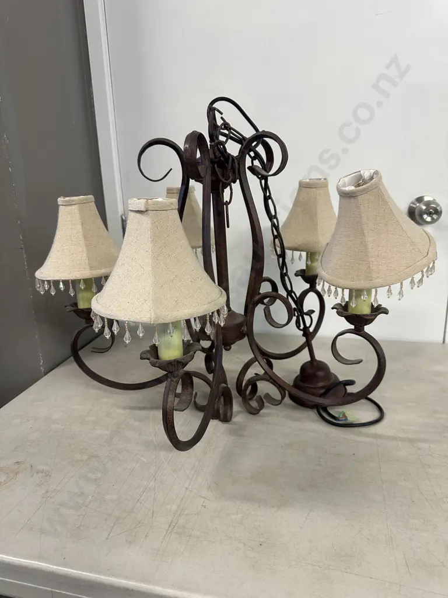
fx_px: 414
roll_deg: +1.7
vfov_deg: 71.6
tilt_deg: -15.9
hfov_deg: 56.8
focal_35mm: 24
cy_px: 299
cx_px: 224
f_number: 1.78
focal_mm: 6.86
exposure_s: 1/100
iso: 200
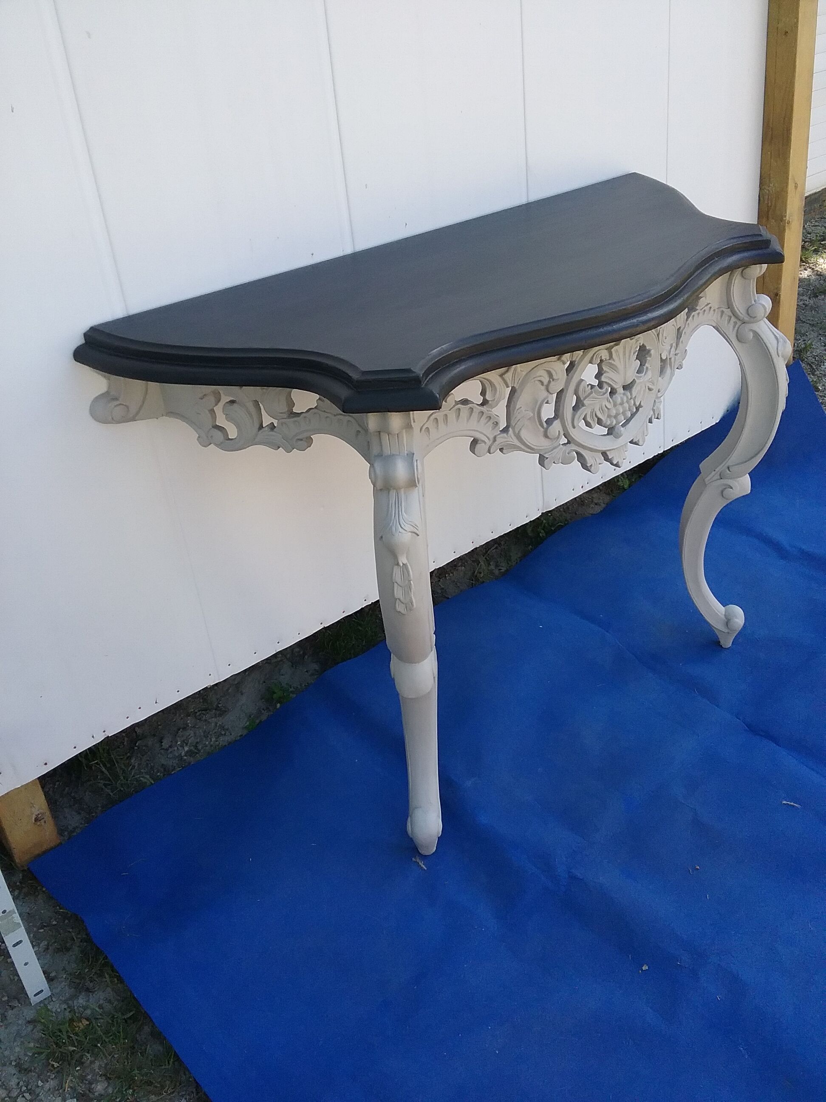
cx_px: 413
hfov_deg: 45.4
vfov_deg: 58.4
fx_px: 986
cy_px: 551
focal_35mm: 31
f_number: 2.2
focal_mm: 3.3
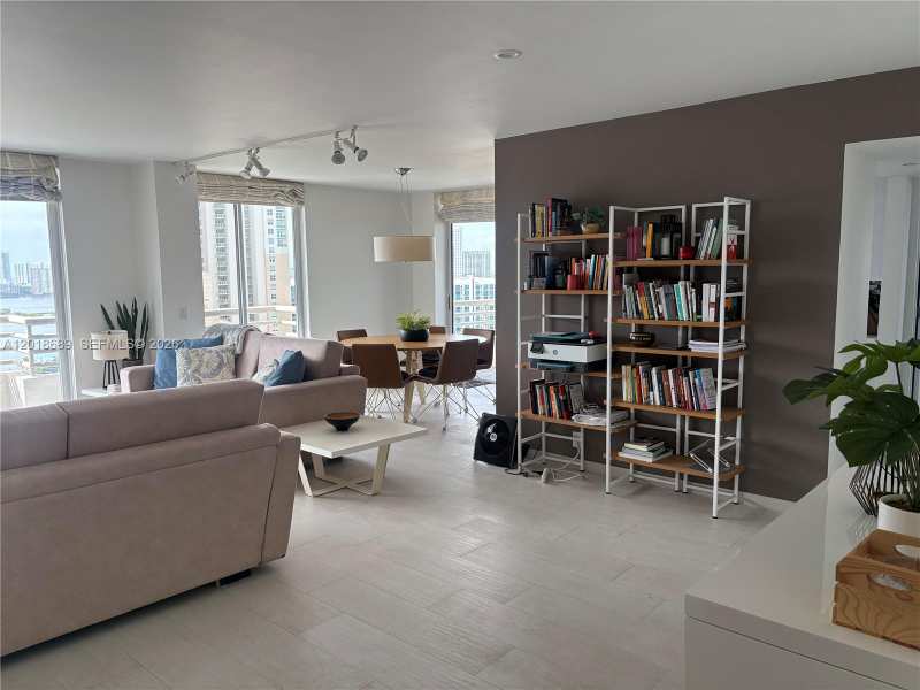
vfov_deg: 53.1
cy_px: 345
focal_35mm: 26
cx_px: 460
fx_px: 691
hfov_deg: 67.3
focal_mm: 5.96
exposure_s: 1/242
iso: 80
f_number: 1.6
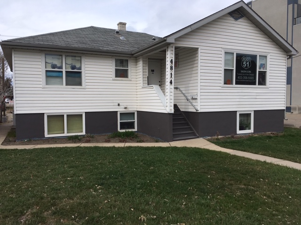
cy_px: 112
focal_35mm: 29
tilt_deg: -4.2
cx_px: 150
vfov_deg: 48.2
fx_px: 252
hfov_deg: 61.7
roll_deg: -0.3
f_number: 2.2
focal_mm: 4.15
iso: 25
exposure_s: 1/1304
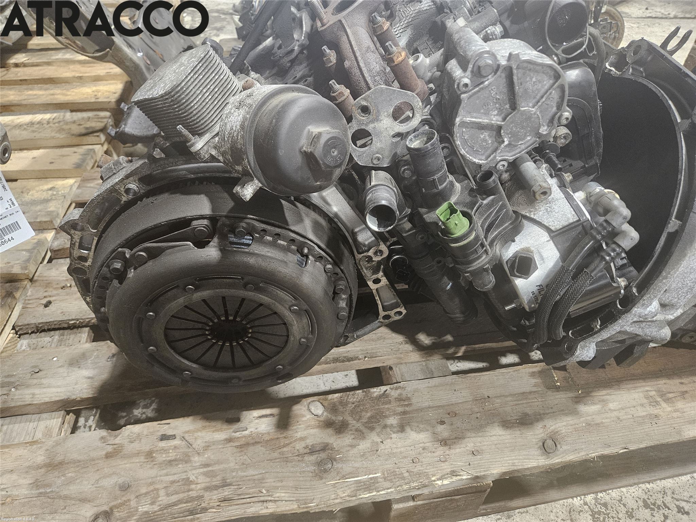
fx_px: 462
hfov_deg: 73.9
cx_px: 348
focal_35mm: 23
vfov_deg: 58.9
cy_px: 261
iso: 640
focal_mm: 5.4
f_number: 1.8
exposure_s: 1/100
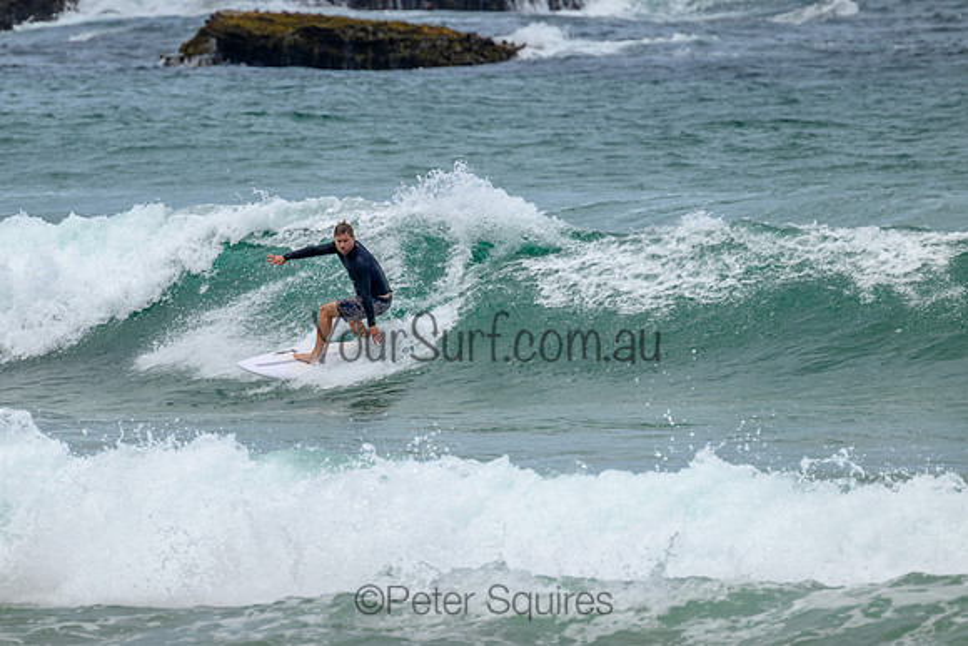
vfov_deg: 1.4
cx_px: 396
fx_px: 25809
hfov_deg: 2.1
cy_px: 268
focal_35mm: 960
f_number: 11
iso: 720
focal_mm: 800
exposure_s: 1/2000
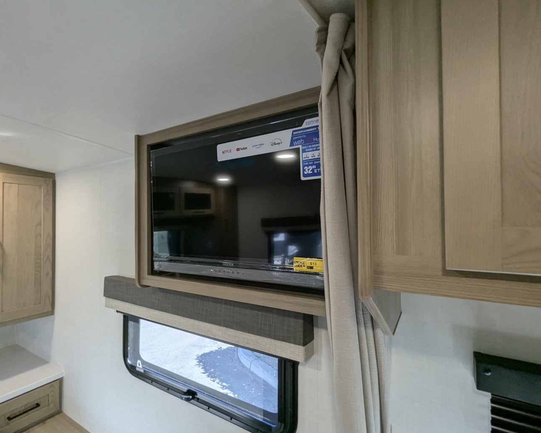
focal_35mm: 17
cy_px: 221
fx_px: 272
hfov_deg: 89.5
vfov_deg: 77.0
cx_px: 256
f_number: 2.2
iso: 200
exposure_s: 1/140
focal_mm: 2.35
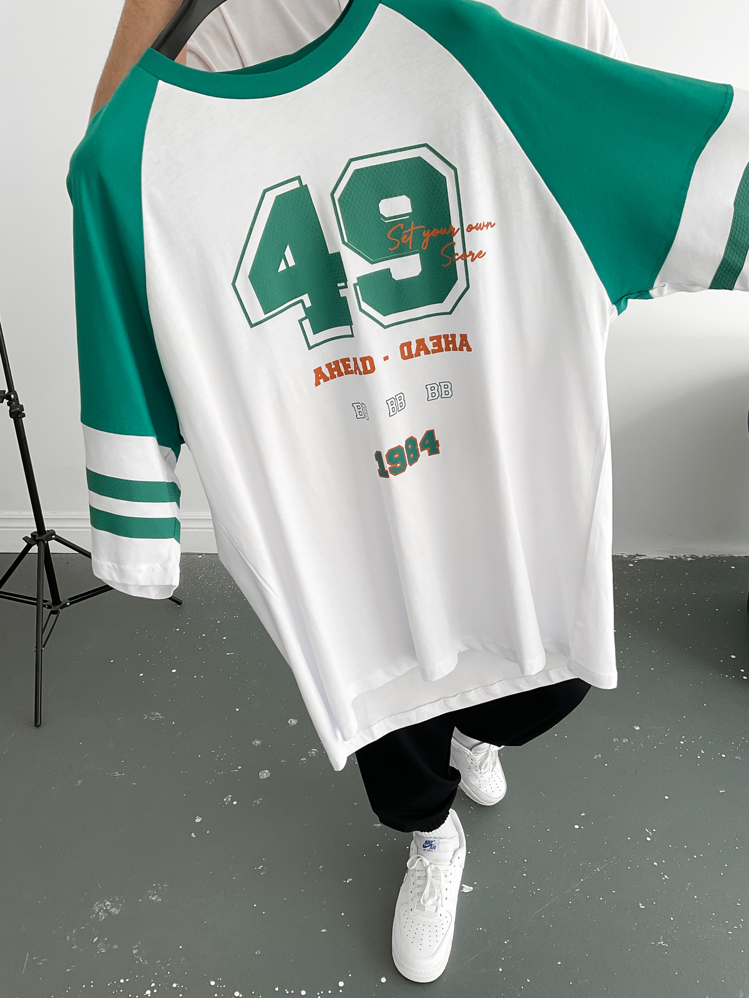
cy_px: 499
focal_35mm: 29
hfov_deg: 48.2
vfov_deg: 61.7
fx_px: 837
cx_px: 374
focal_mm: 3
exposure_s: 1/120
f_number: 1.8
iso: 25
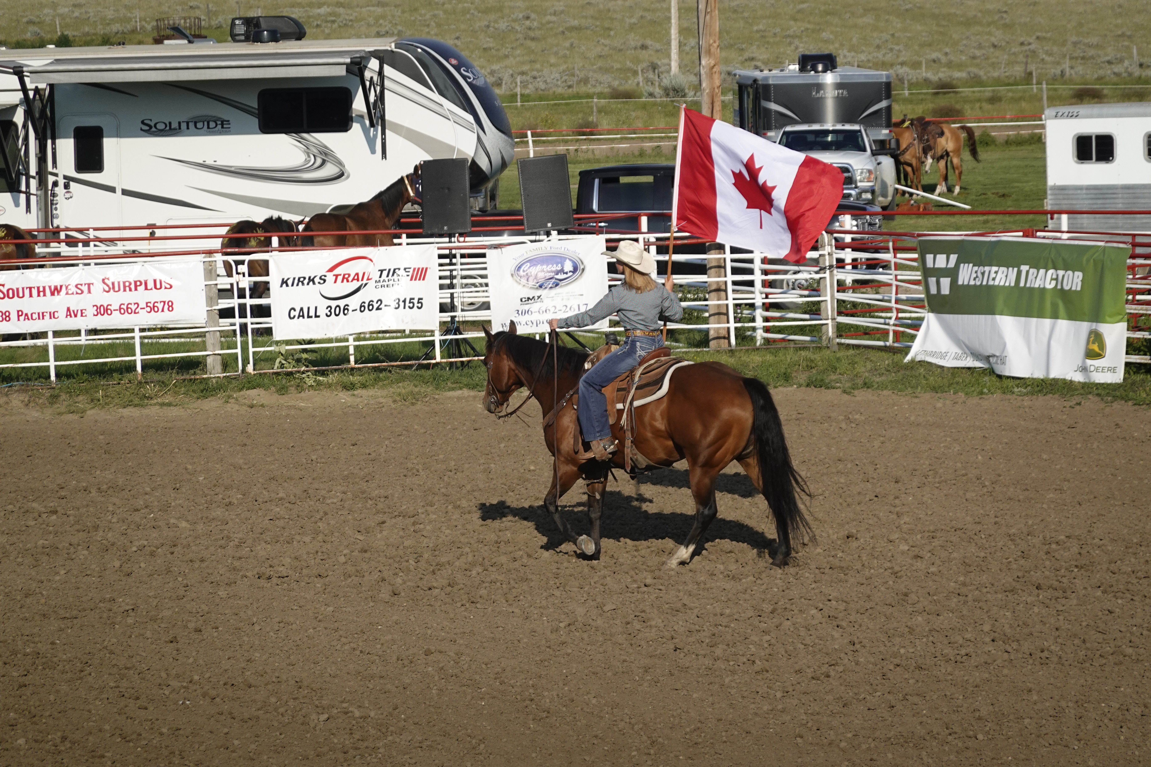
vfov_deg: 7.7
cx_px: 576
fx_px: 5723
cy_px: 384
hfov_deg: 11.5
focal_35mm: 179
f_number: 4.5
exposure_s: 1/2000
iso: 250
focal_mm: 64.75
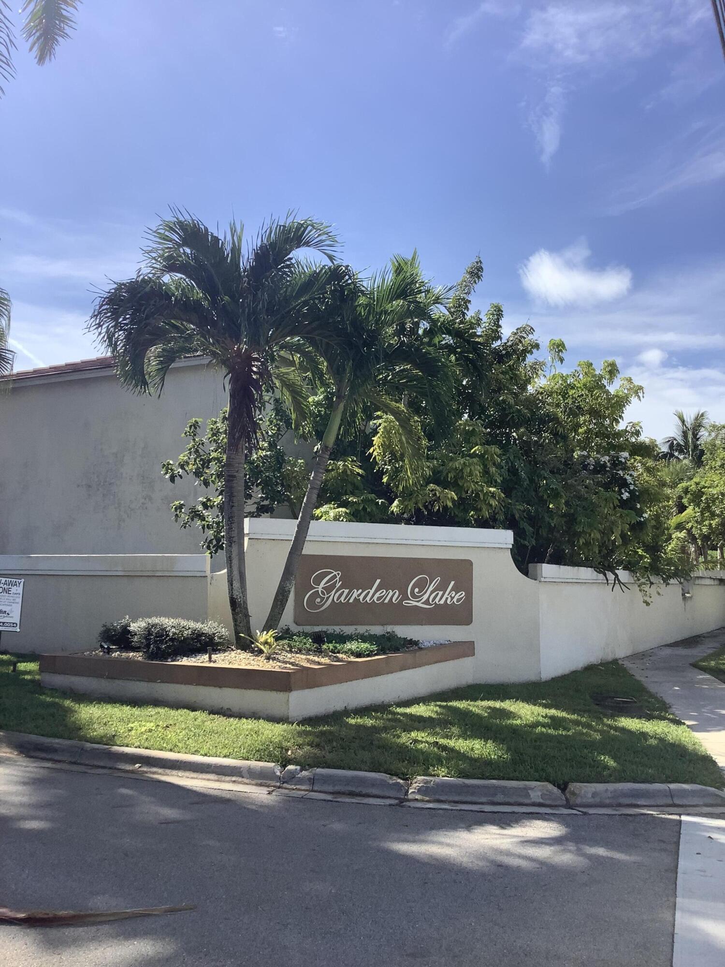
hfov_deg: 45.4
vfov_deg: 58.4
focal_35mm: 31
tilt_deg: +7.6
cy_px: 484
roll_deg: -1.6
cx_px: 362
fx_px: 866
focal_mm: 3.3
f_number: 2.4
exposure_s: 1/1381
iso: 25
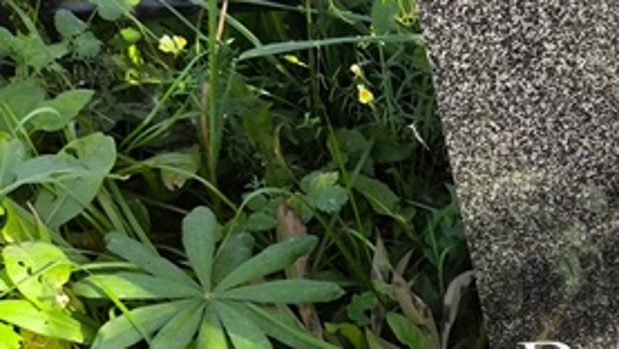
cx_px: 712
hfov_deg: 13.4
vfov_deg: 7.7
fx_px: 2578
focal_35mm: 157
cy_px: 293
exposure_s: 1/265
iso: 50
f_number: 1.7
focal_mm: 4.71
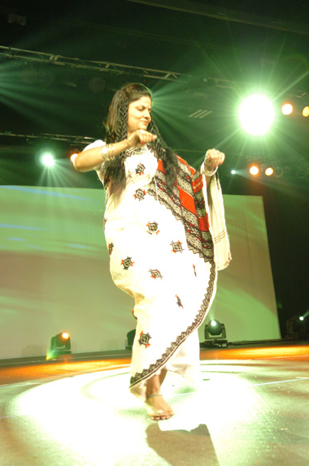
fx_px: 608
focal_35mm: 47
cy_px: 227
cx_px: 158
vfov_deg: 42.0
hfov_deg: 28.5
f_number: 2.8
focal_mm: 30
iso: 800
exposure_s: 1/100
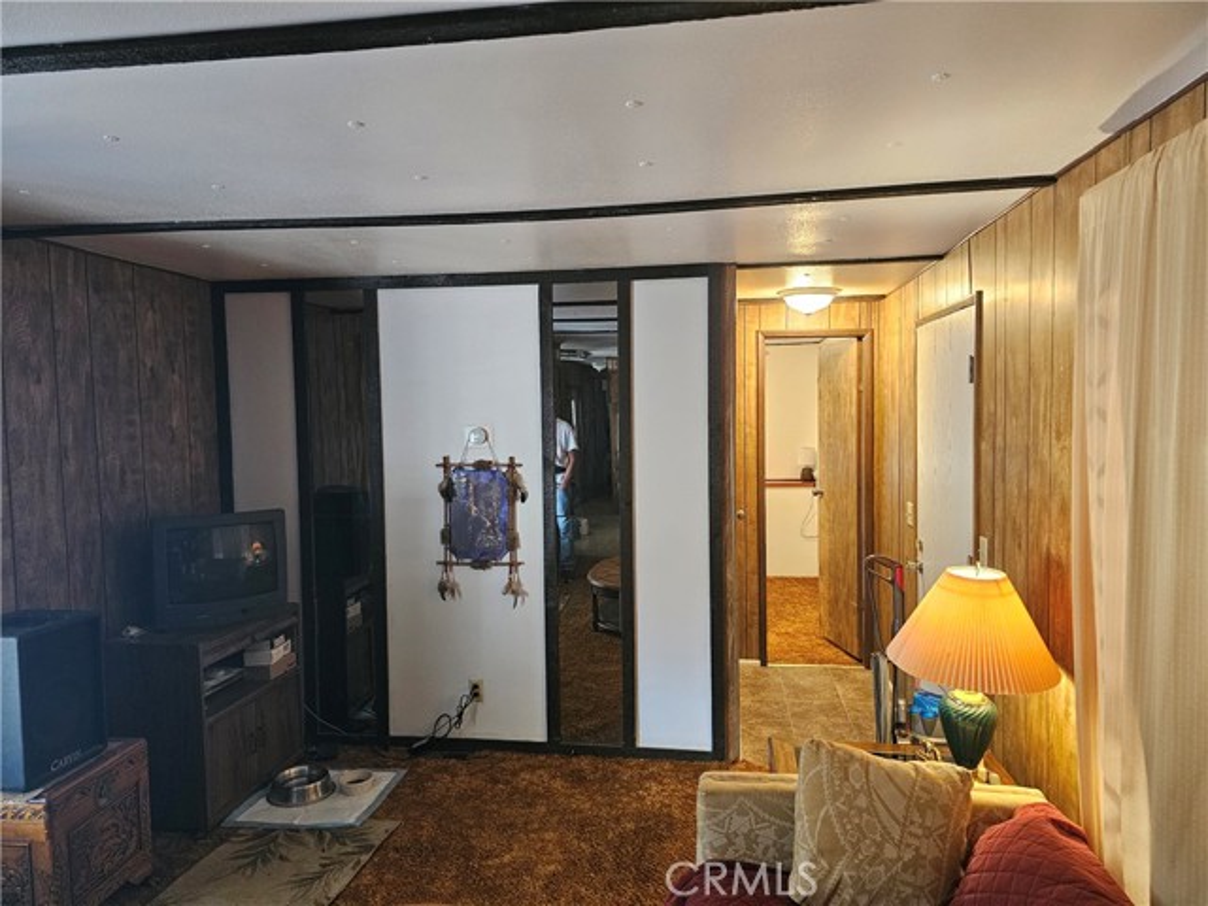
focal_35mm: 23
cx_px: 604
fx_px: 803
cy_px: 453
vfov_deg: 58.9
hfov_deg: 73.9
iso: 640
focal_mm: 6.3
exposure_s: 1/120
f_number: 1.7
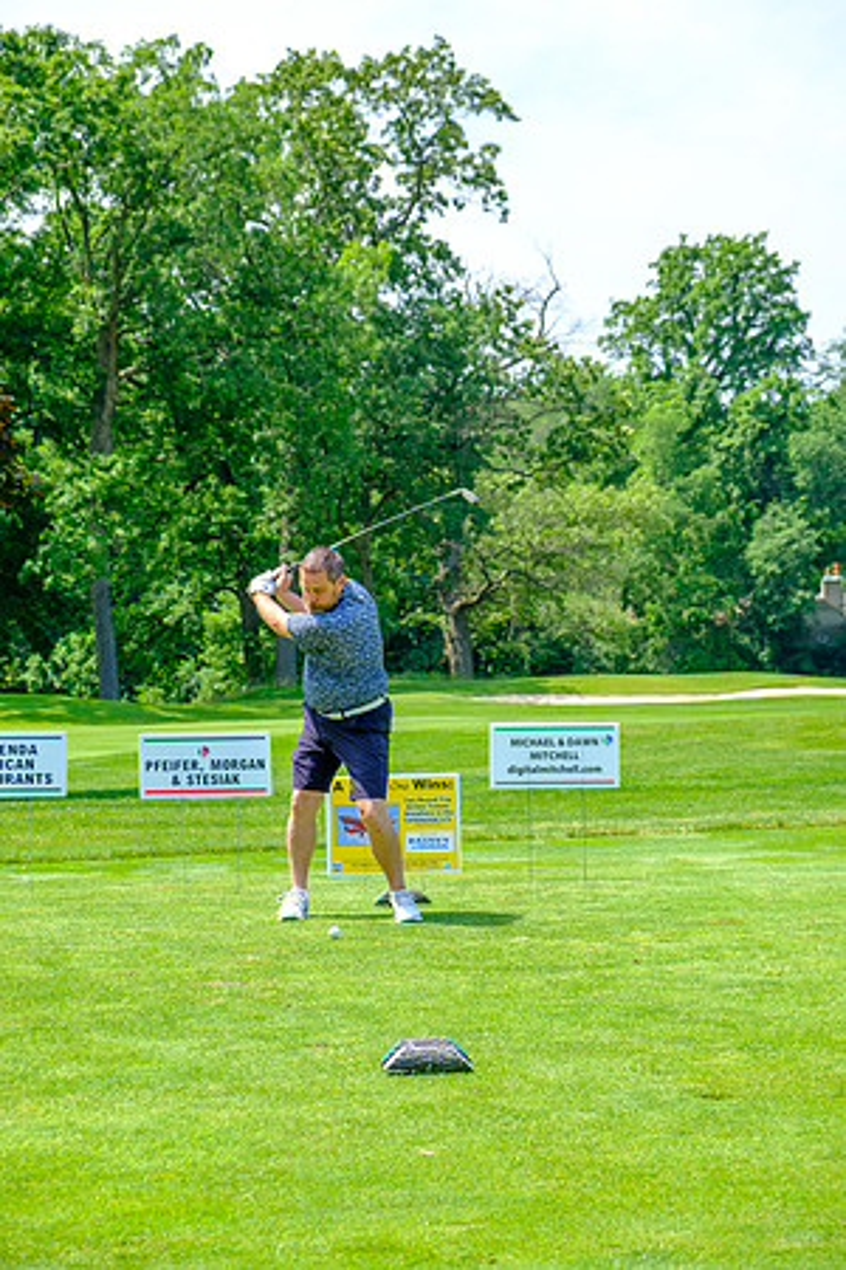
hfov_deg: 18.7
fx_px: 2573
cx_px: 423
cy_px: 635
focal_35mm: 73
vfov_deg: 27.7
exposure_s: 1/500
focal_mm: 48.4
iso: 200
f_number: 5
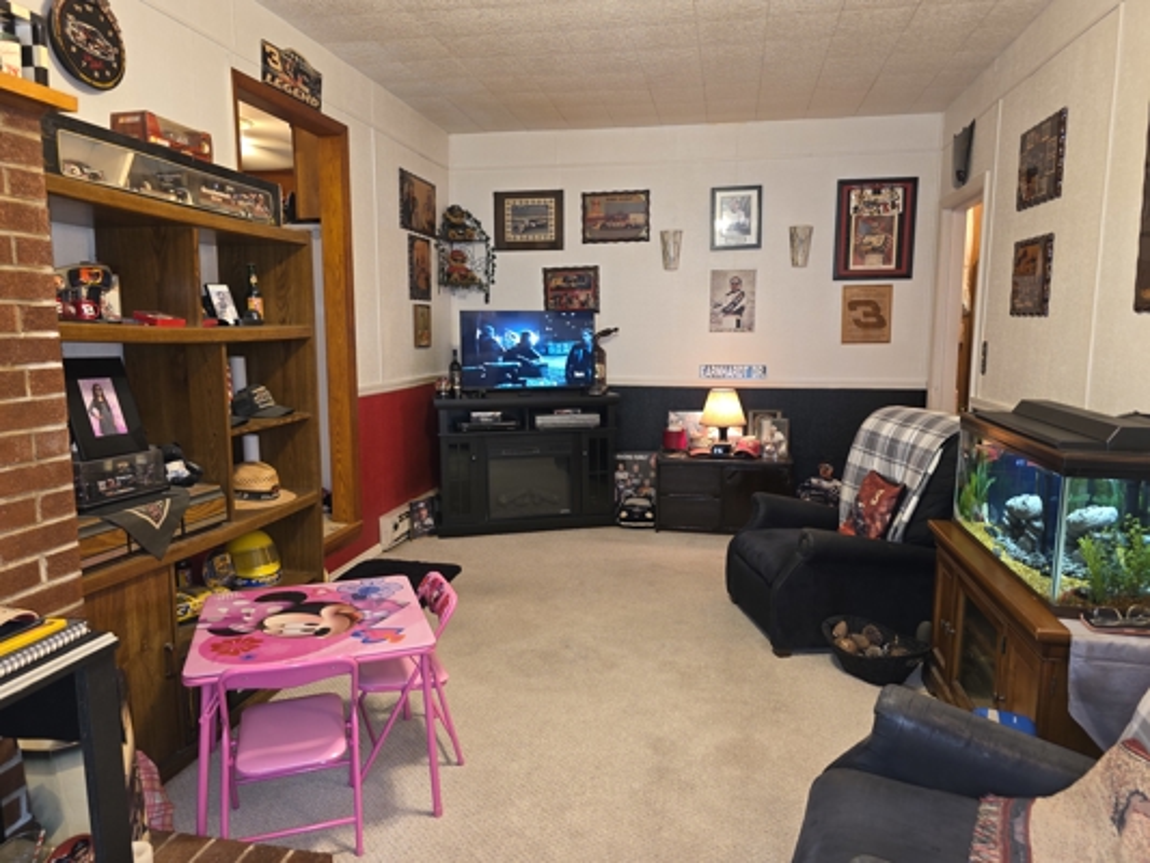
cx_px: 575
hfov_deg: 73.9
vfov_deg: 58.9
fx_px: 764
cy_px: 432
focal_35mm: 23
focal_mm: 6.3
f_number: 1.7
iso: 125
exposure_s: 1/13.4
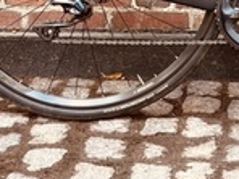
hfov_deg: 20.8
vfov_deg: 15.6
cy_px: -78
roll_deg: -1.2
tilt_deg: -2.1
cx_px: 283
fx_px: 608
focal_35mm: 88
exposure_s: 1/121
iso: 50
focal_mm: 4.2
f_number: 1.6
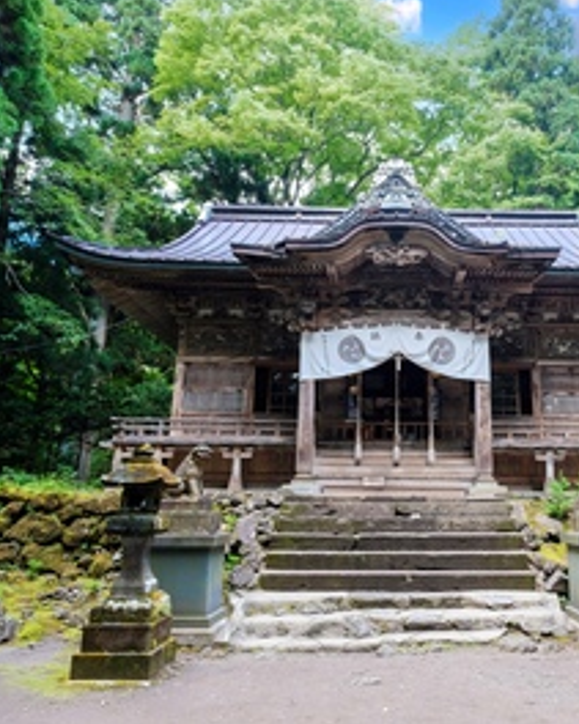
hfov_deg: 51.8
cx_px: 403
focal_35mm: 27
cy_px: 361
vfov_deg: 64.1
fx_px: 579
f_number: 4
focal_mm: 12.6
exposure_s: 1/60
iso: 500
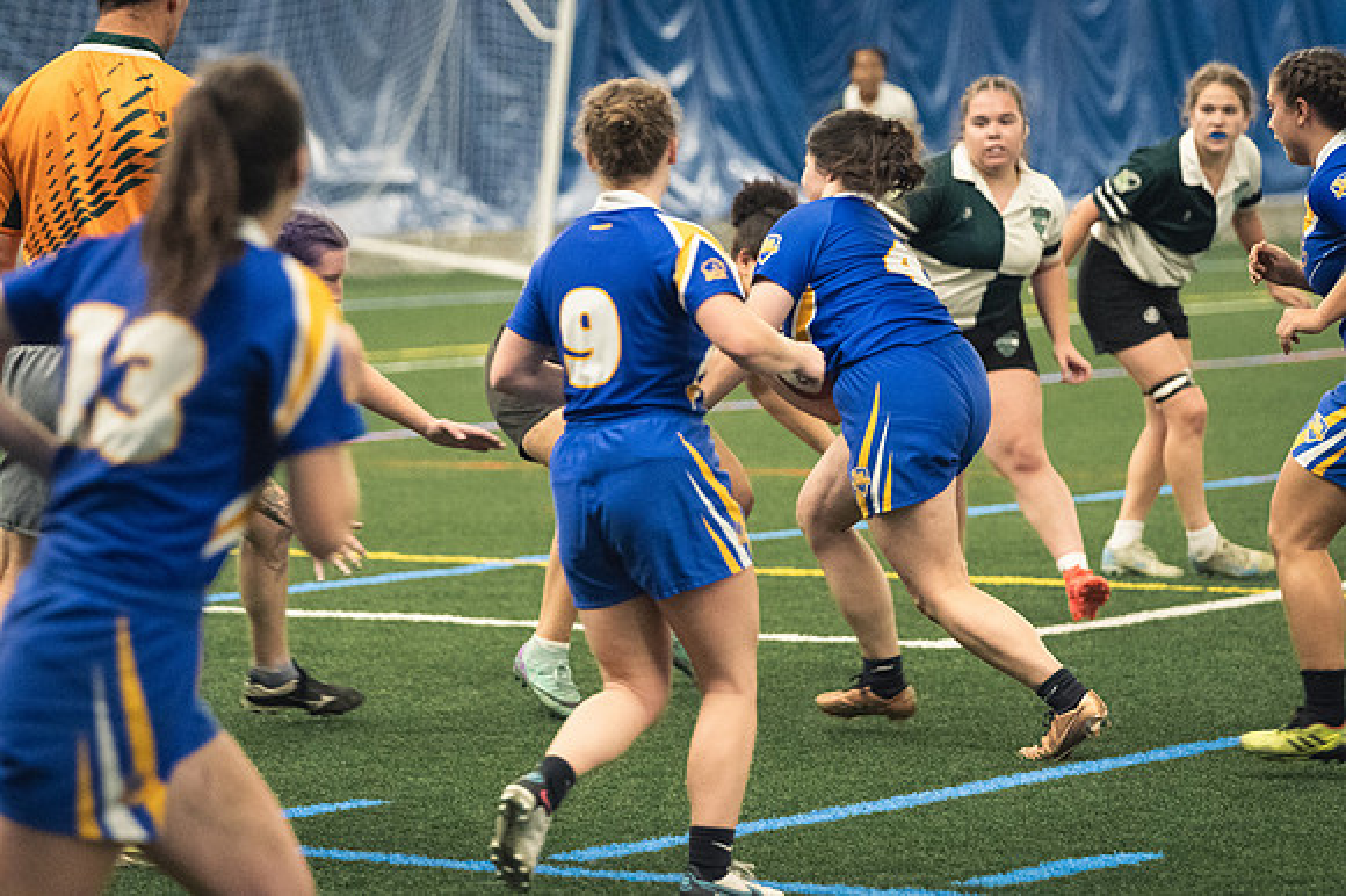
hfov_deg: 11.4
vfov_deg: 7.6
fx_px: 6726
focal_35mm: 180
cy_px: 448
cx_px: 673
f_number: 2.8
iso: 9000
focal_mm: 120
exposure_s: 1/500
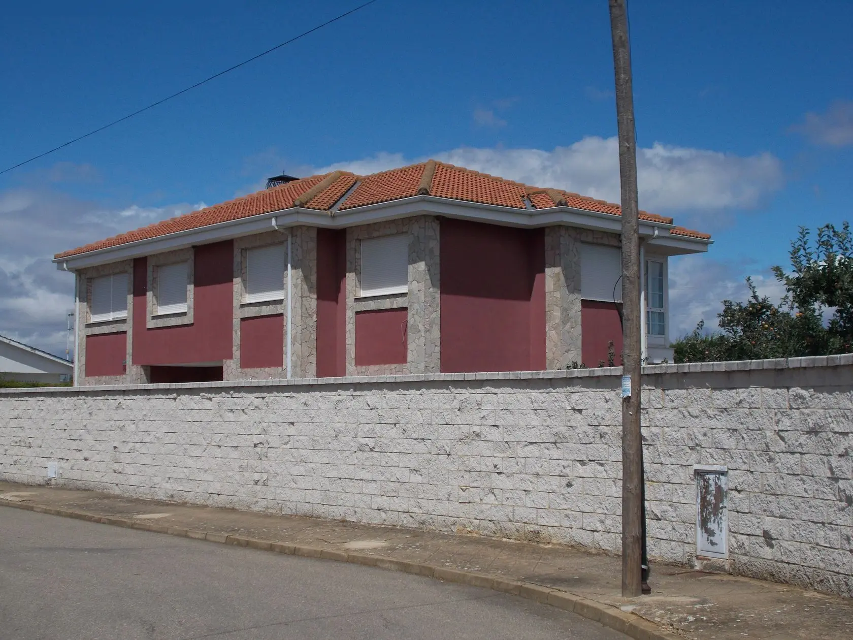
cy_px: 320
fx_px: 1232
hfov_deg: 38.2
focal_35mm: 50
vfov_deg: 29.1
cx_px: 426
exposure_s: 1/250
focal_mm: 9
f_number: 11.3
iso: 80
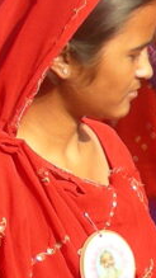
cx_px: 585
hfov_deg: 5.6
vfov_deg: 11.1
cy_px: 55
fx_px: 1428
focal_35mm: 194
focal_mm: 6.3
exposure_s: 1/137
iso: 50
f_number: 4
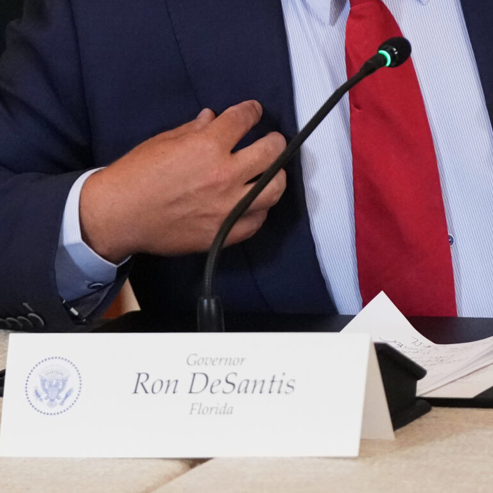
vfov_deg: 2.7
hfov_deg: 2.7
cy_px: -18
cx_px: 143
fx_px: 10312
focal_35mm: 640
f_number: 2.8
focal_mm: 151
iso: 5000
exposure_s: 1/320
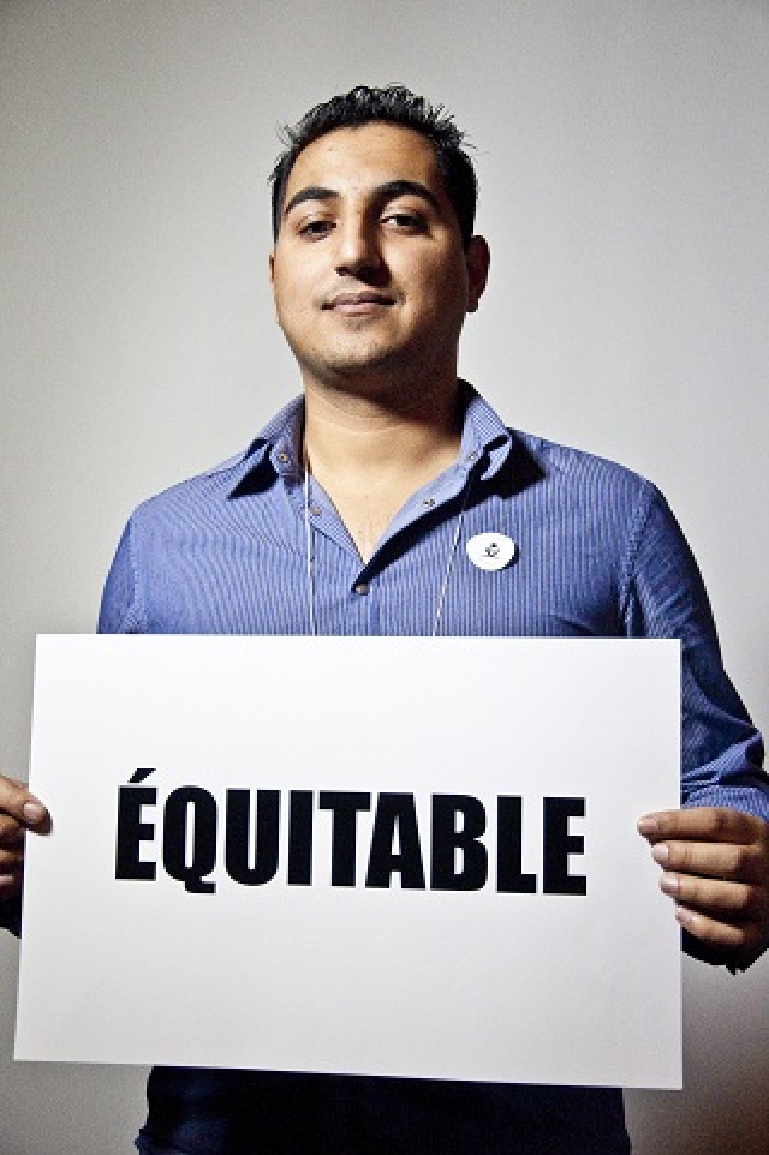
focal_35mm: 51
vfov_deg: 38.9
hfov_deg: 26.4
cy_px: 578
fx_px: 1636
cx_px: 384
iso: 2500
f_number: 4.2
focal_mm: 34
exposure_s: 1/400
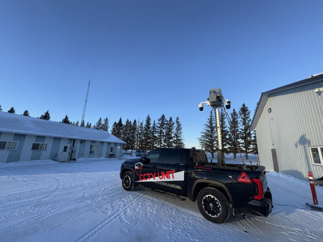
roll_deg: -4.3
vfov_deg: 85.7
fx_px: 131
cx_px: 162
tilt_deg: +11.2
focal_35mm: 14
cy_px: 121
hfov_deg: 102.0
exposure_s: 1/831
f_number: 2.2
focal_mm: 2.22
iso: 40
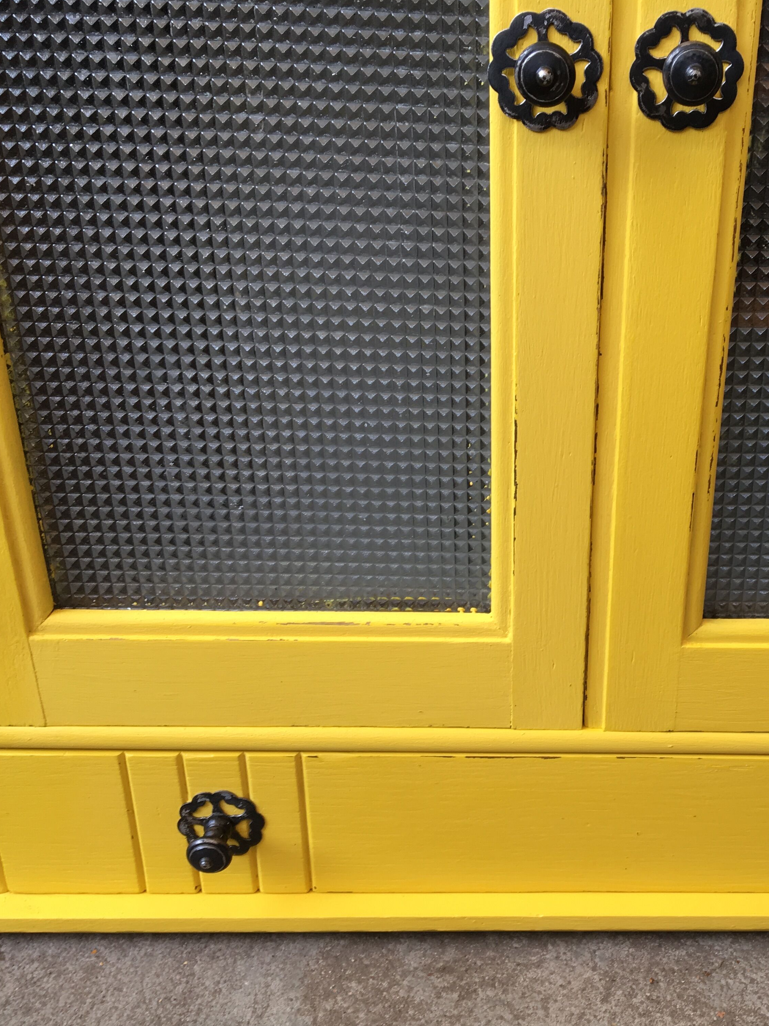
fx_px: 1155
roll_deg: -0.4
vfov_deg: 47.9
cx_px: 593
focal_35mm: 39
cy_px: 515
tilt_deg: -24.5
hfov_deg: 35.8
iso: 25
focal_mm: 4.15
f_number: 2.2
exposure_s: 1/50
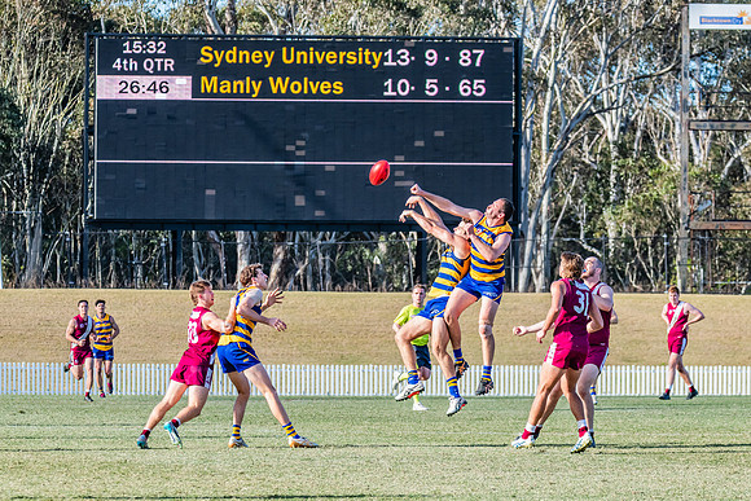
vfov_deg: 5.4
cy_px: 253
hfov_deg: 8.1
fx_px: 5306
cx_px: 448
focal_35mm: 254
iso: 800
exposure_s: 1/640
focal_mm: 210
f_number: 9
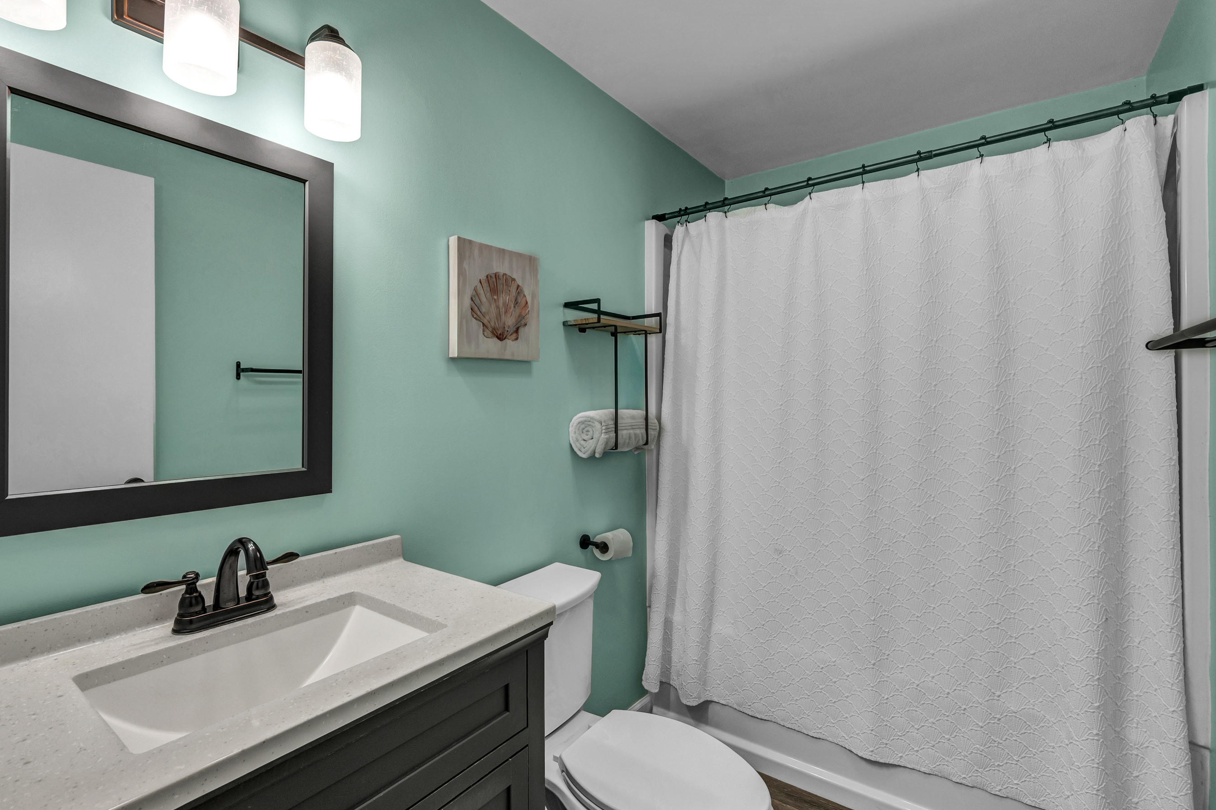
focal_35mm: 16
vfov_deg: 73.7
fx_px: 540
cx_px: 575
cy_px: 395
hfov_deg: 96.7
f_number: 7.1
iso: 320
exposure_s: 1/100
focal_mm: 14
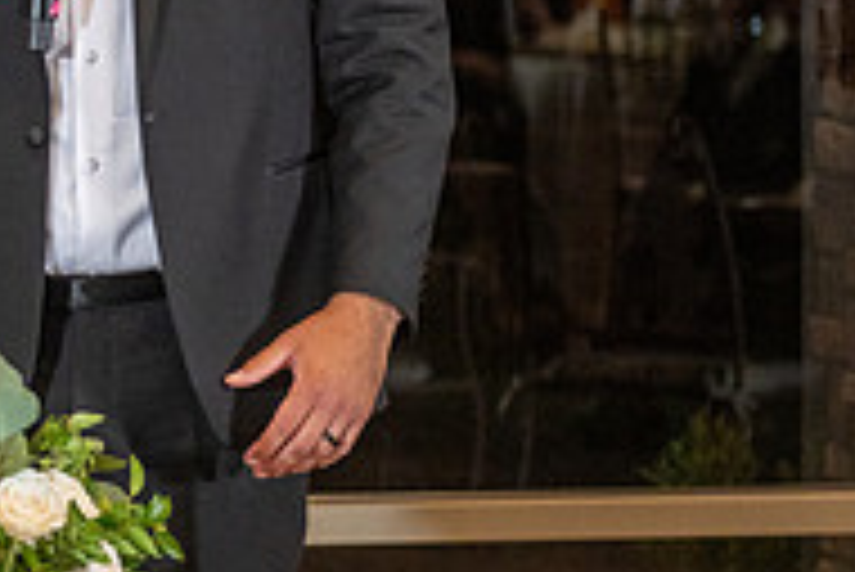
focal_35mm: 260
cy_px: 303
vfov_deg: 5.3
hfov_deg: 7.7
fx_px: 6180
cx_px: -586
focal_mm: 70
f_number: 3.5
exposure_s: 1/160
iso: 800
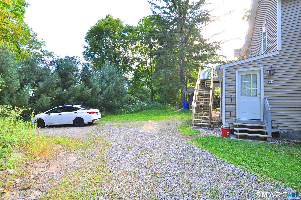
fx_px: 125
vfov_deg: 77.2
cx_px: 150
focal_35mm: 15
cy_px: 100
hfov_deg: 100.5
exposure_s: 1/50
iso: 400
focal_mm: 10
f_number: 8
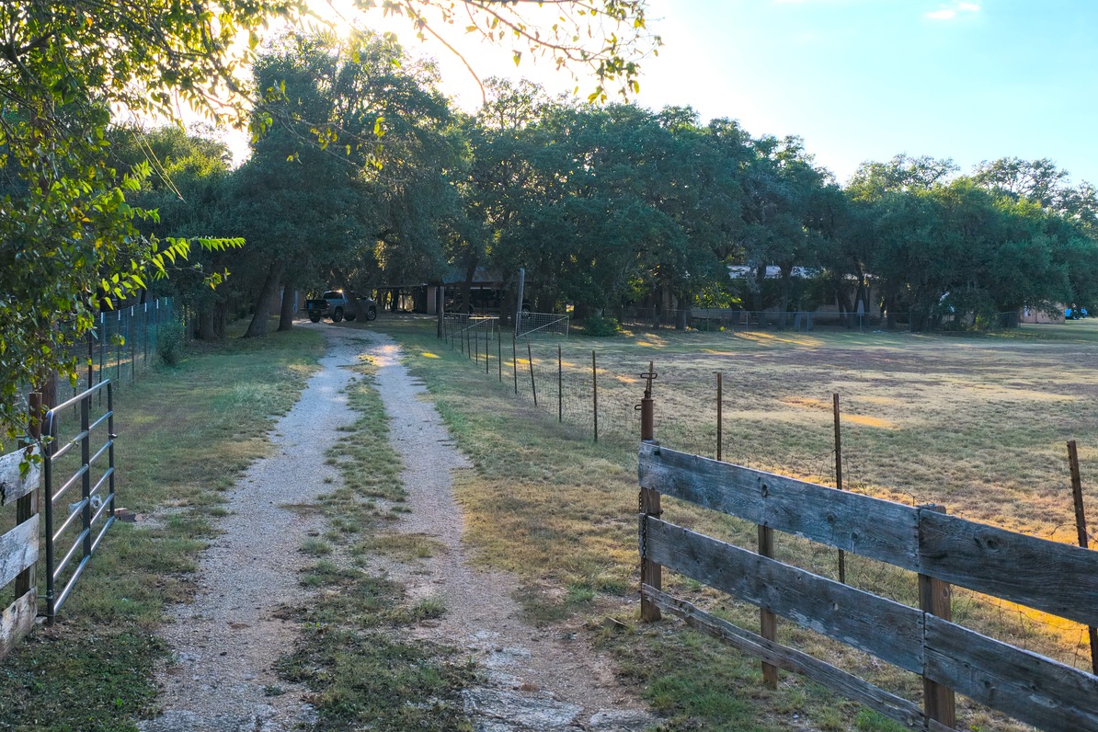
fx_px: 1159
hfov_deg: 50.2
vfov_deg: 35.0
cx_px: 418
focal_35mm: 38
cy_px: 329
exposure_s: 1/4000
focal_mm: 14.45
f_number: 2.8
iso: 400
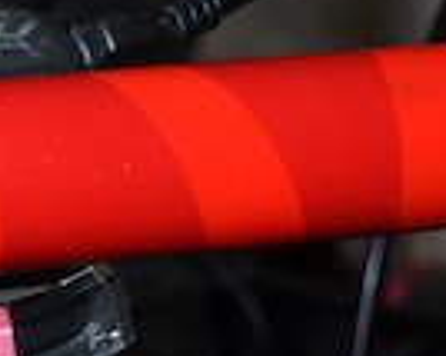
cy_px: 65
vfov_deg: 7.6
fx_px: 2664
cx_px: -599
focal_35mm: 202
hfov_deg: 8.7
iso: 800
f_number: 4
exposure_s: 1/60
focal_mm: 24
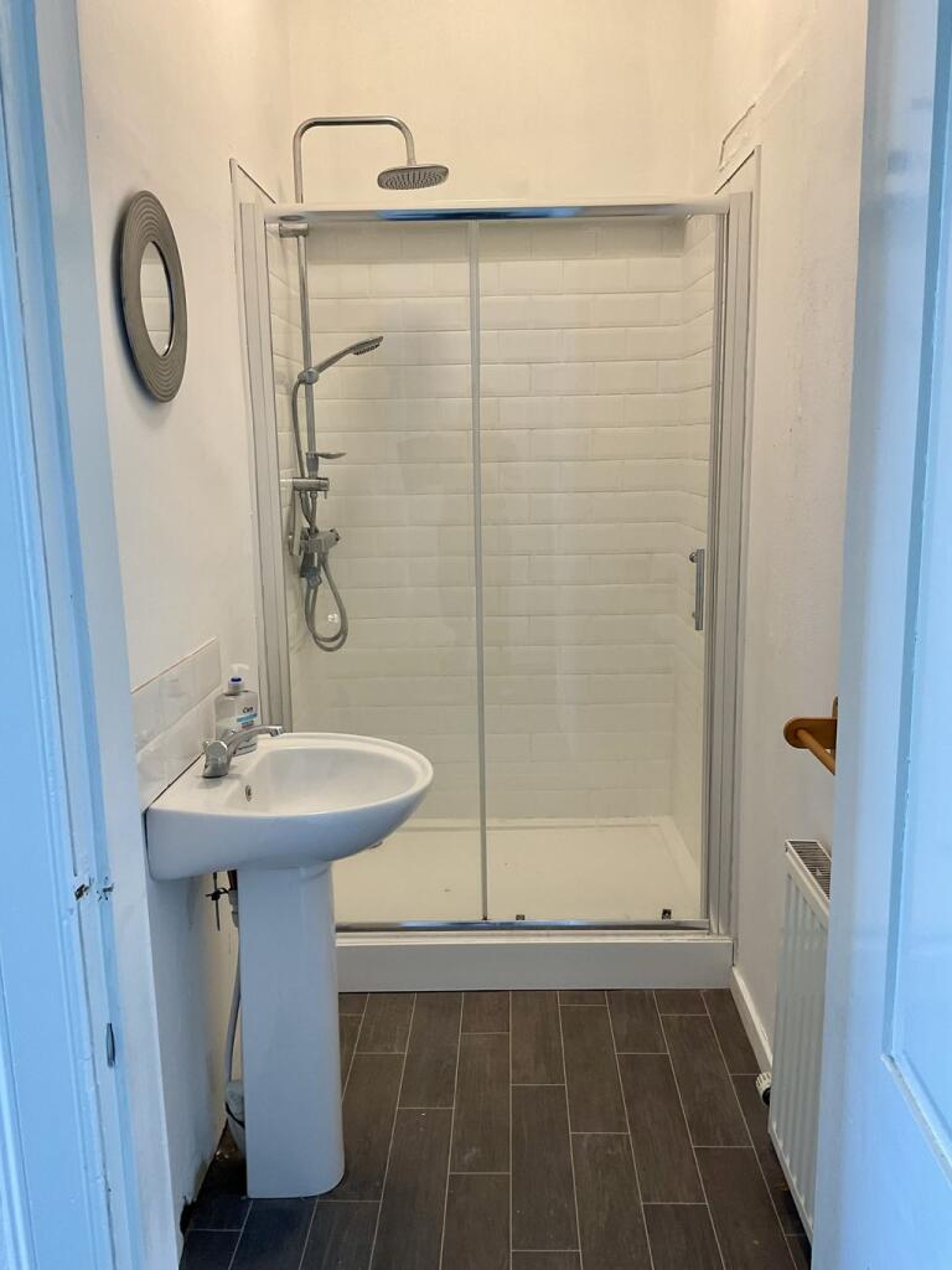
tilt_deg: -10.5
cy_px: 635
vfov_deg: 61.7
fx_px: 1063
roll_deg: +0.0
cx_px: 476
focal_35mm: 29
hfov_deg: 48.2
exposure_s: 1/60
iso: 40
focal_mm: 3
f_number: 1.8
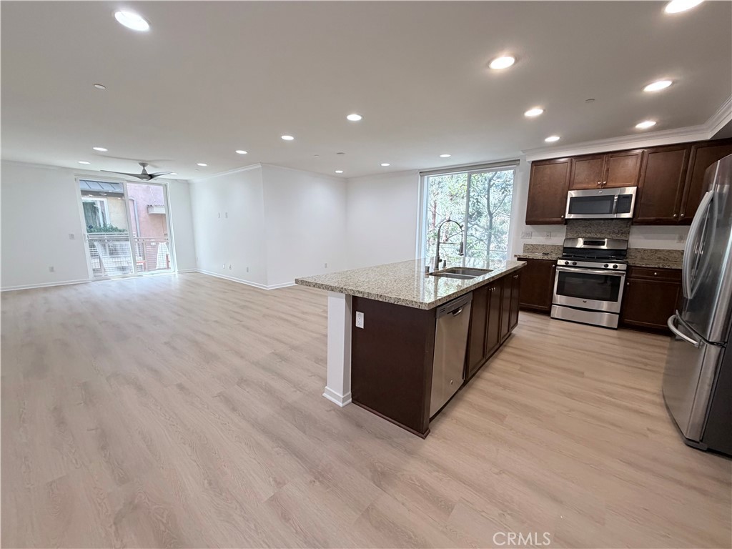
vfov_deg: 85.7
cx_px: 366
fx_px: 296
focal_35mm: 14
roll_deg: -0.4
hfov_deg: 102.1
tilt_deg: -10.6
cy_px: 274
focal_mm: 2.22
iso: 250
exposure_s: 1/120
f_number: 2.2
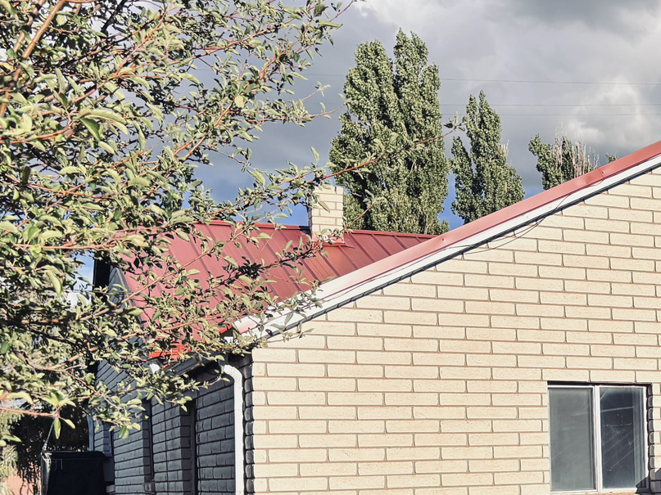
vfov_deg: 21.7
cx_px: 725
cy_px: 446
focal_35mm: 66
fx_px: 1260
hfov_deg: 27.0
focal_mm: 5.96
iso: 50
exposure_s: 1/3788
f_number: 1.6
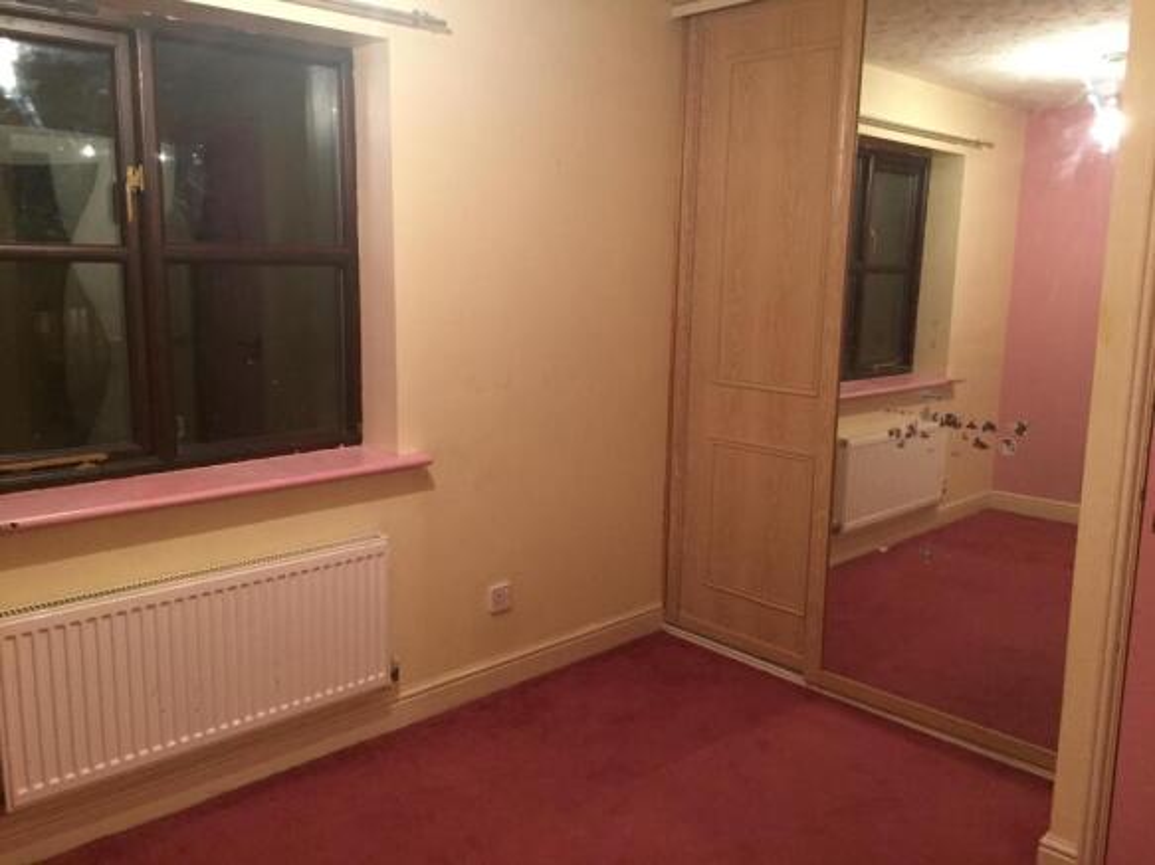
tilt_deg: -9.0
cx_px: 578
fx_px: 967
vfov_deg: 48.2
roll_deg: -0.7
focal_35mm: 29
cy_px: 432
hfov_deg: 61.7
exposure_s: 1/20
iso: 250
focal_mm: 4.15
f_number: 2.2
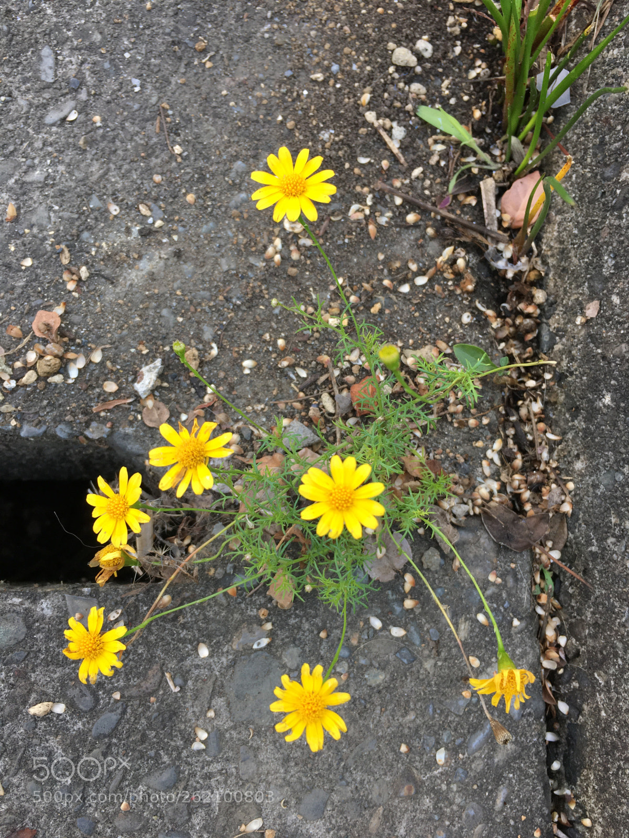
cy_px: 419
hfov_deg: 48.2
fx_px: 703
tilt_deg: -74.9
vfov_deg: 61.7
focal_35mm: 29
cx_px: 314
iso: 40
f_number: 2.2
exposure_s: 1/120
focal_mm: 4.15
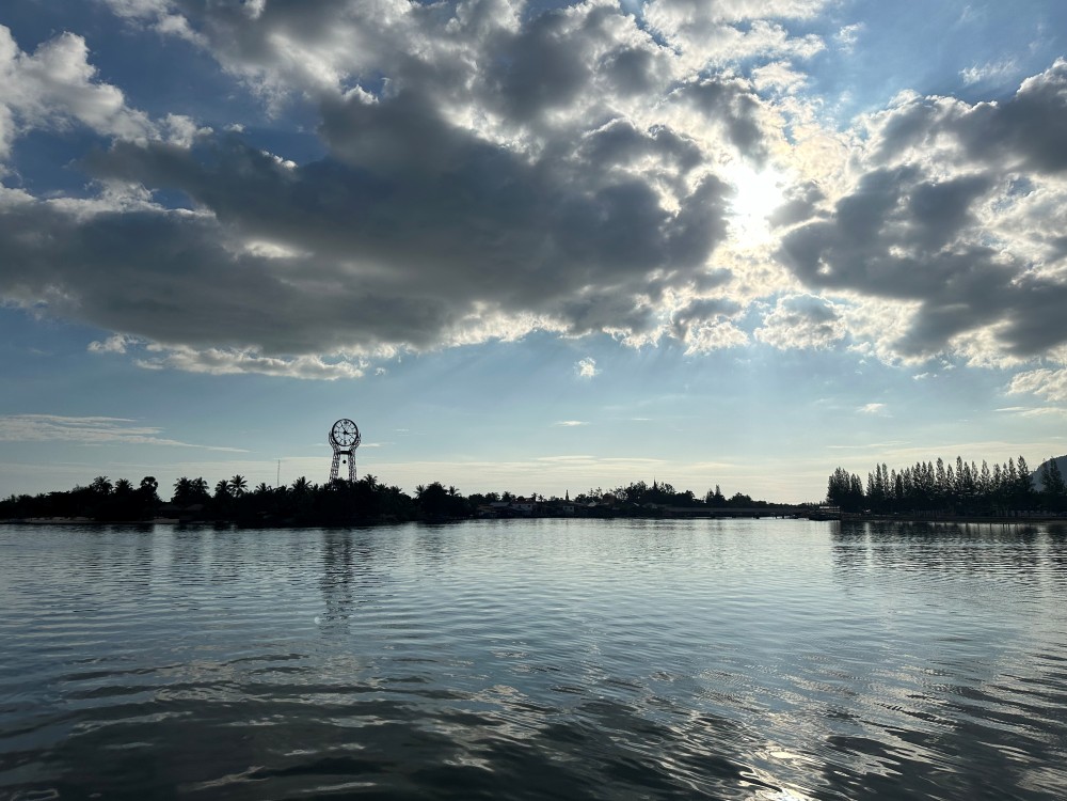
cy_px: 400
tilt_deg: +8.4
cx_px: 534
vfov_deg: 56.8
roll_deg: -1.1
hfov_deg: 71.6
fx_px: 740
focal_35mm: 24
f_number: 1.78
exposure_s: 1/18519
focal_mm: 6.86
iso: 64
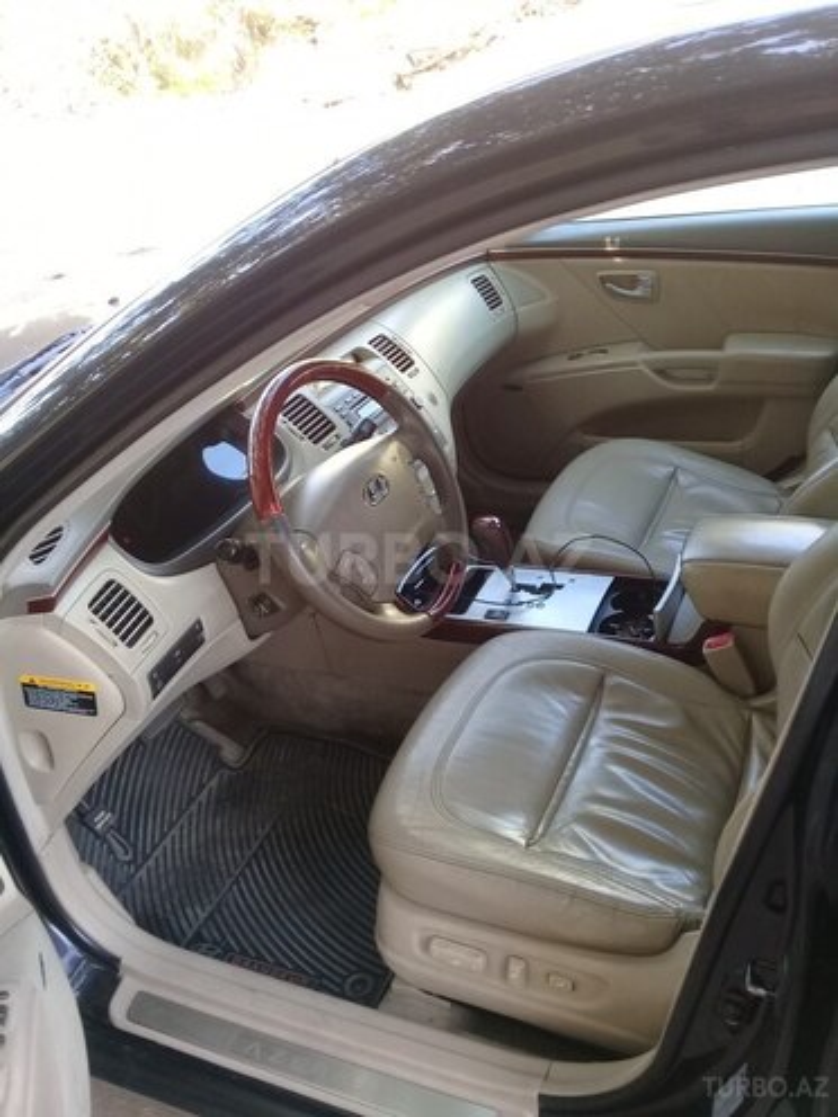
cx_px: 419
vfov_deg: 58.4
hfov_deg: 45.4
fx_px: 1001
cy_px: 558
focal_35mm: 31
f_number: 2.2
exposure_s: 1/33
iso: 50
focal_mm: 3.3
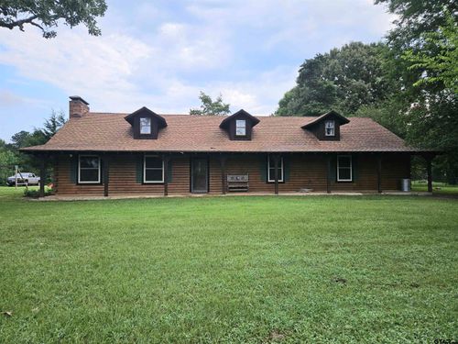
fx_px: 304
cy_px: 172
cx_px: 229
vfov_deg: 58.9
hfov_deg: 73.9
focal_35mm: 23
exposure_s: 1/909
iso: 25
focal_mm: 5.4
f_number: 1.8
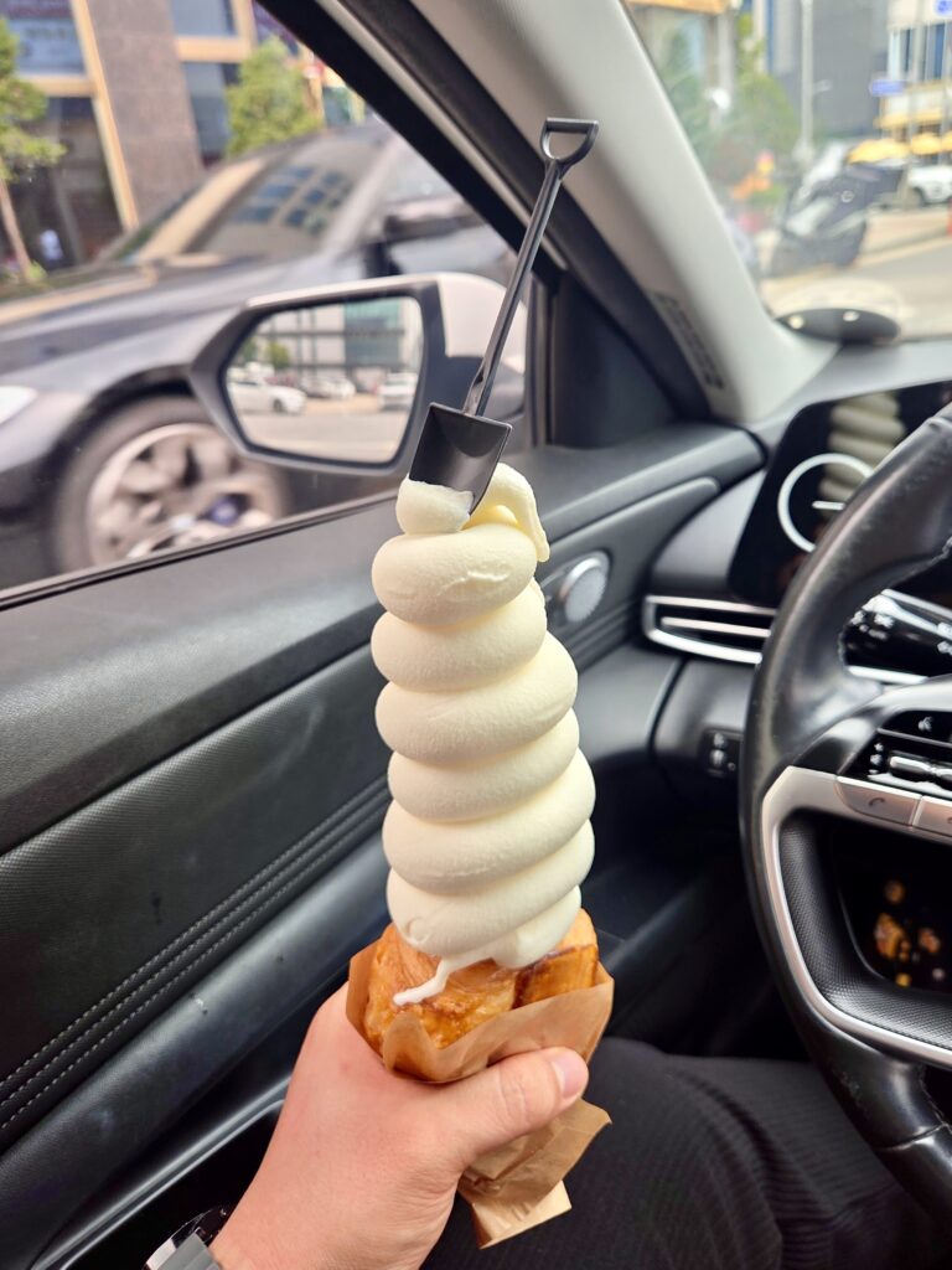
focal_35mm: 23
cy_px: 635
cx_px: 476
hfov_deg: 58.9
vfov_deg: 73.9
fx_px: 843
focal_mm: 5.4
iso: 40
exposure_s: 1/50
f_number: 1.8
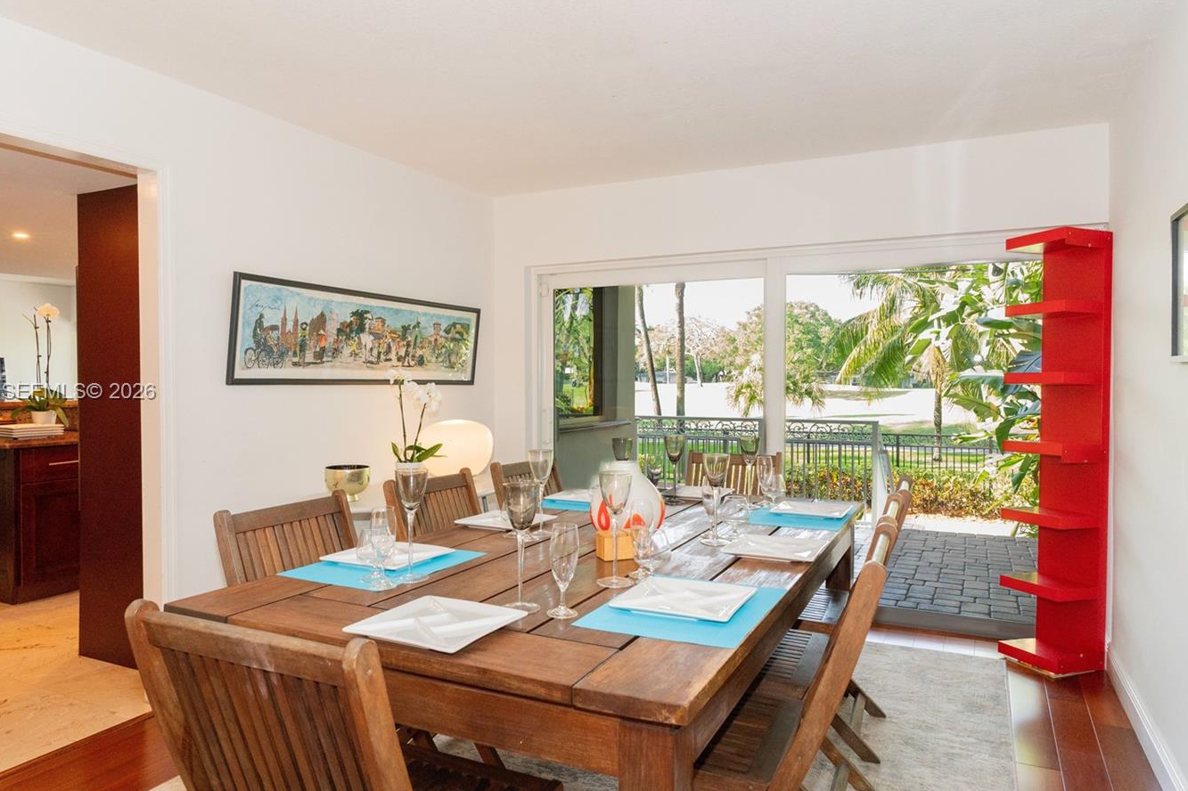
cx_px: 591
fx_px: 792
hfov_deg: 73.8
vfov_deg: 53.1
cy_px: 393
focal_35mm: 24
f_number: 8
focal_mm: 20
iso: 3200
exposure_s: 1/125
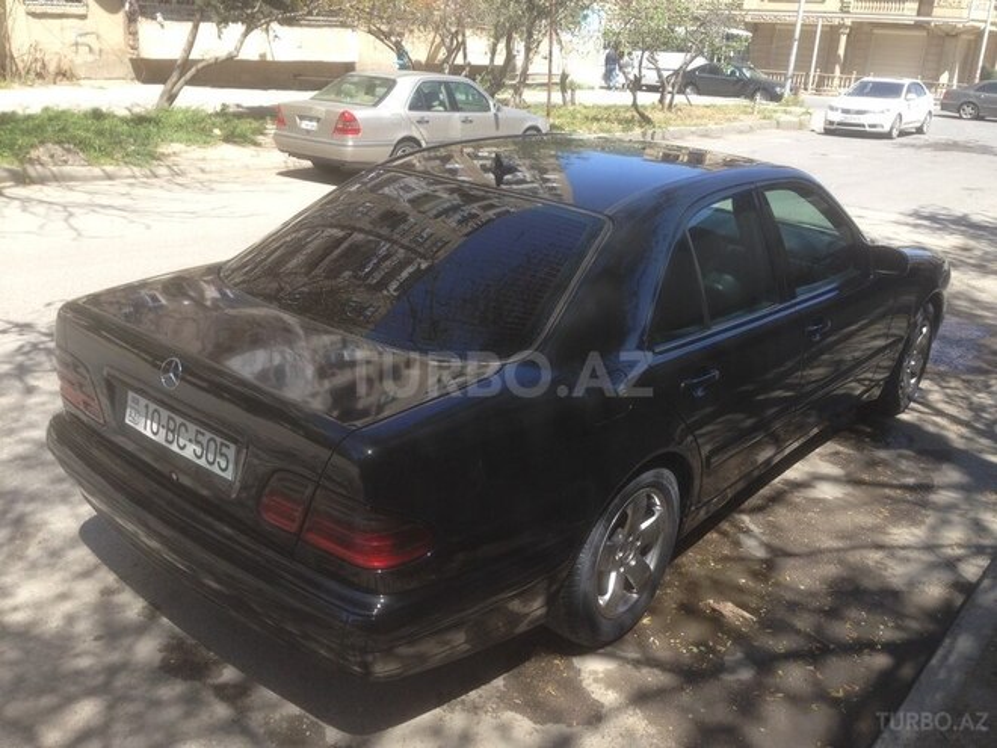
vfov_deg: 42.9
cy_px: 374
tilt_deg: -18.9
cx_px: 498
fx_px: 950
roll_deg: -3.6
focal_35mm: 33
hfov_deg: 55.4
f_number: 2.4
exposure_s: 1/507
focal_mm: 4.12
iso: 50
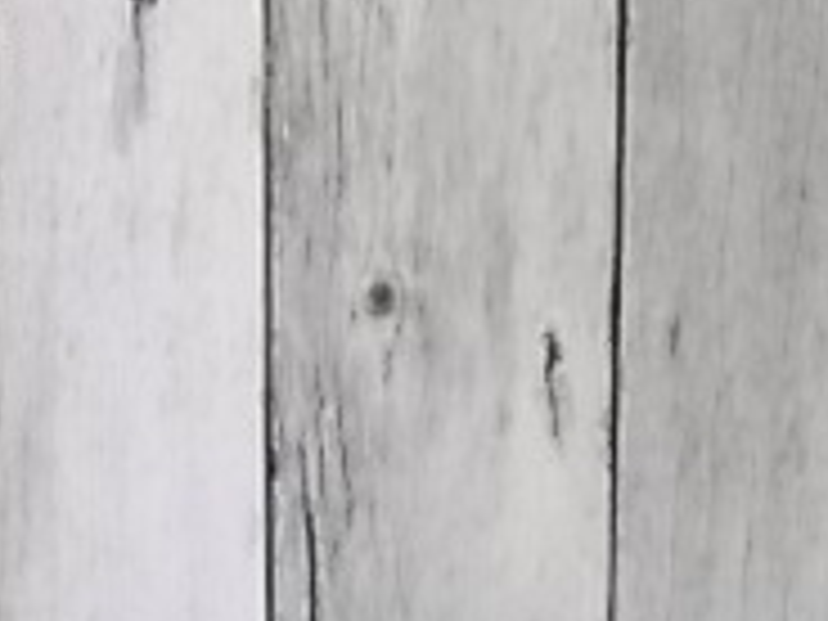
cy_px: 900
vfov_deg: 7.2
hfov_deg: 9.7
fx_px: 4832
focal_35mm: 202
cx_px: 783
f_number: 4.9
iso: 800
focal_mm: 10.3
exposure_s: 1/25
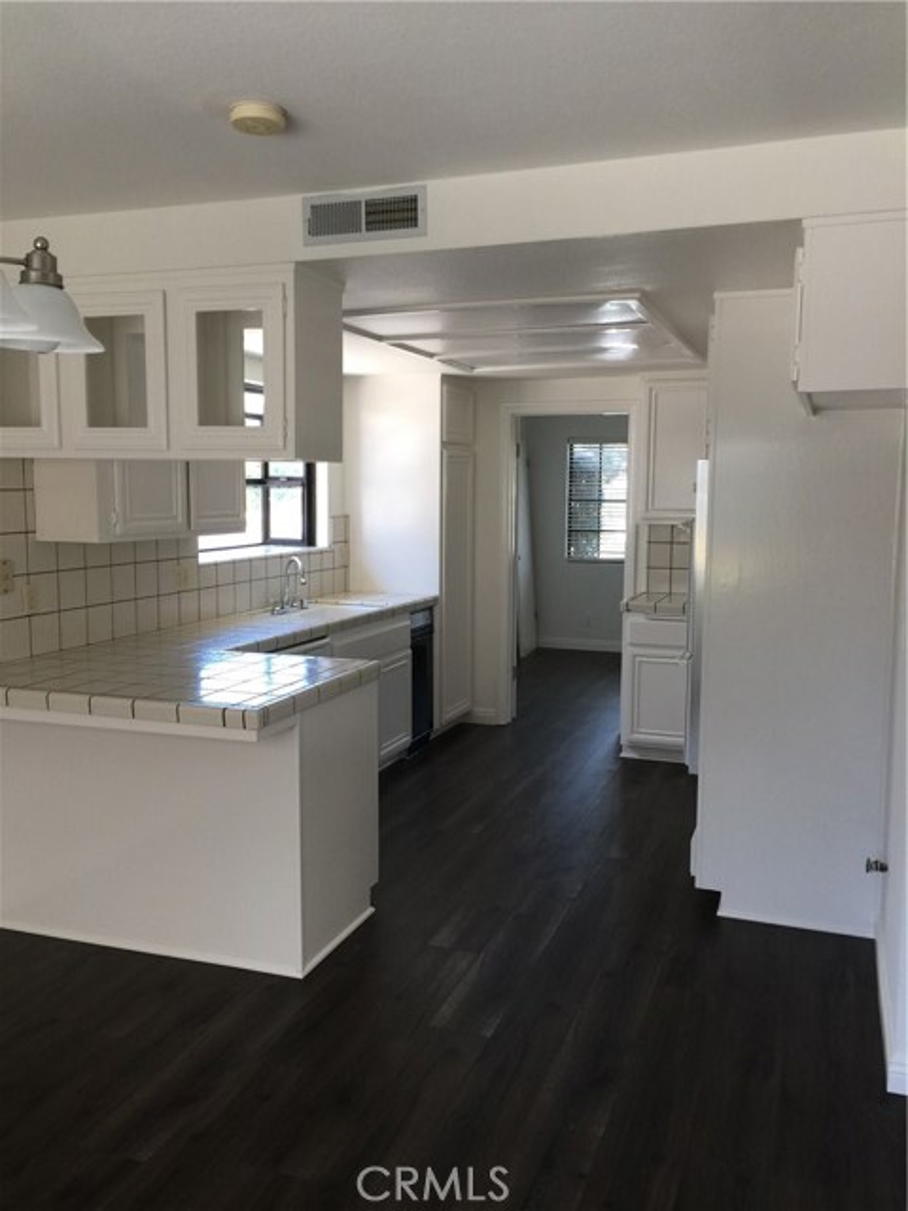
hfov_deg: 48.2
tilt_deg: -5.6
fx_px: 1014
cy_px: 606
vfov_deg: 61.7
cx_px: 454
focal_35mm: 29
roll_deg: +0.2
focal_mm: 4.15
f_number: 2.2
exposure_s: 1/40
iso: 32
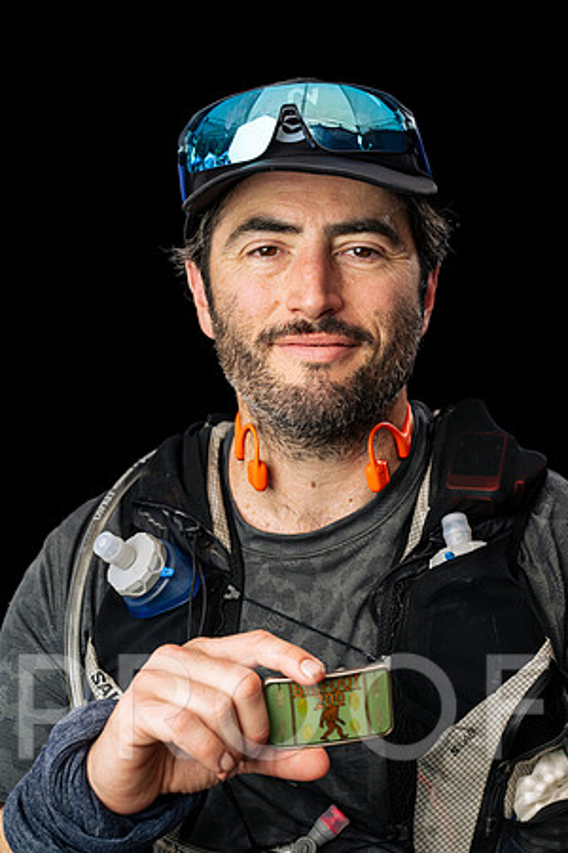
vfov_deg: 28.8
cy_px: 426
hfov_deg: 19.5
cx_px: 284
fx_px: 1657
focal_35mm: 70
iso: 100
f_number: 5.6
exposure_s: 1/200
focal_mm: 70
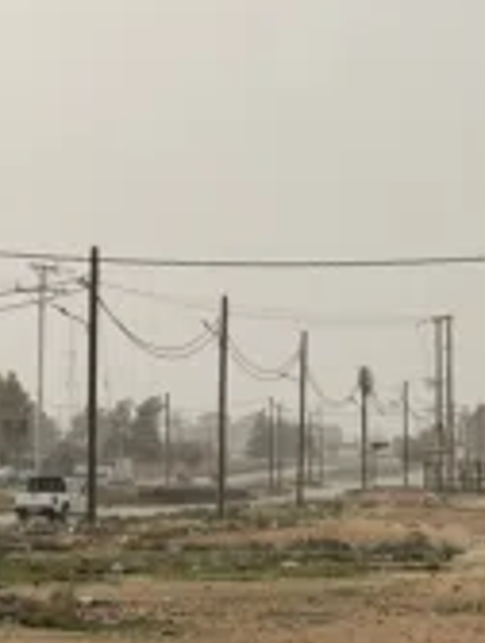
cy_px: 243
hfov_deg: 8.1
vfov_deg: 10.7
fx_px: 3424
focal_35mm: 184
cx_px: 362
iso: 32
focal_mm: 9
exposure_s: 1/1357
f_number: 2.8
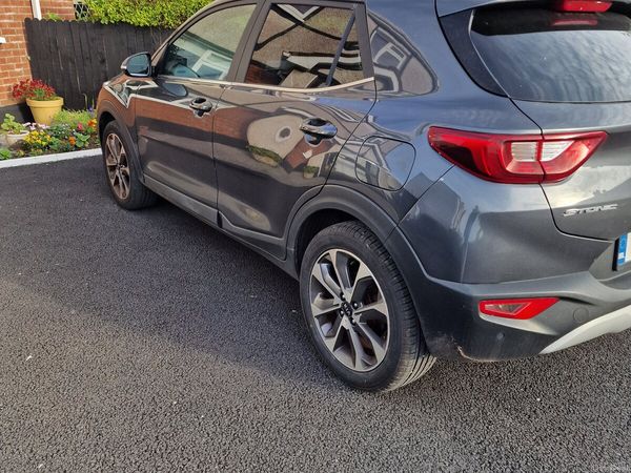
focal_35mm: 23
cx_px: 316
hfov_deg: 73.9
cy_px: 236
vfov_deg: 58.9
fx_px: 419
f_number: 1.8
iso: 50
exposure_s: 1/195
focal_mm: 6.4
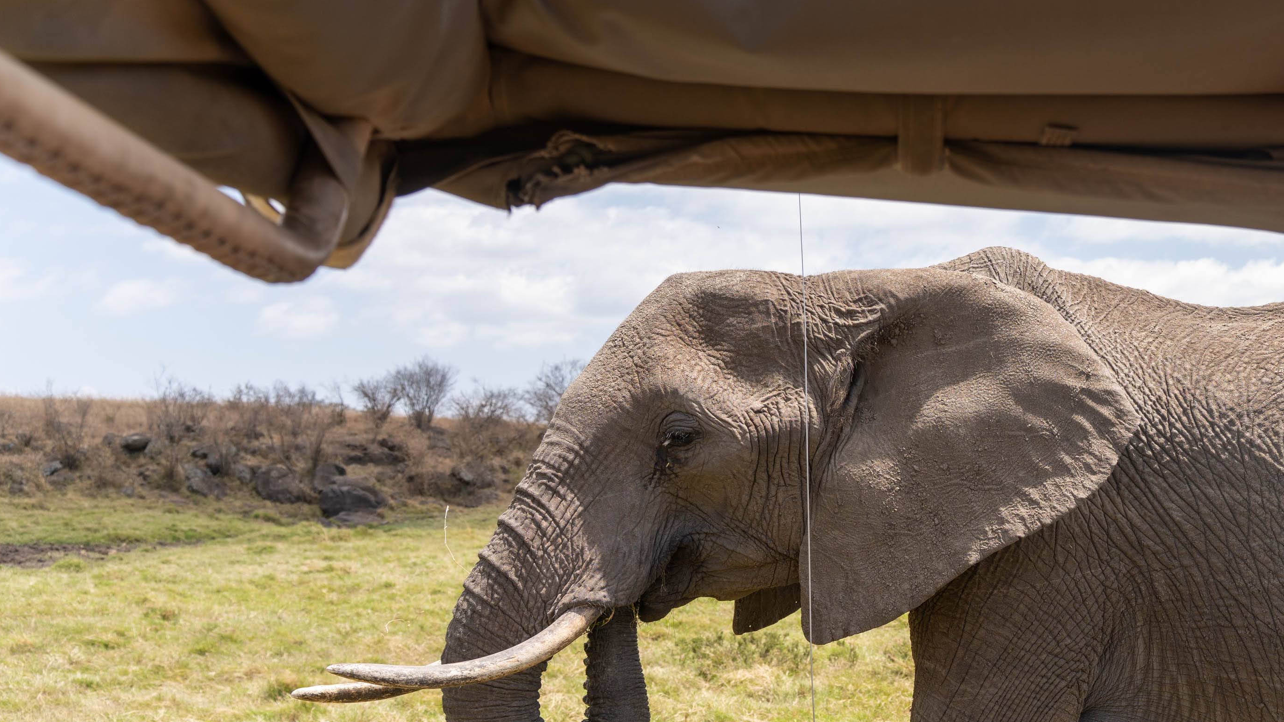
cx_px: 1128
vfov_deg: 22.7
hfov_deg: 37.5
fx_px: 1770
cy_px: 580
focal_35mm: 52
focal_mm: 28
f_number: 4.5
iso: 100
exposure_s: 1/400
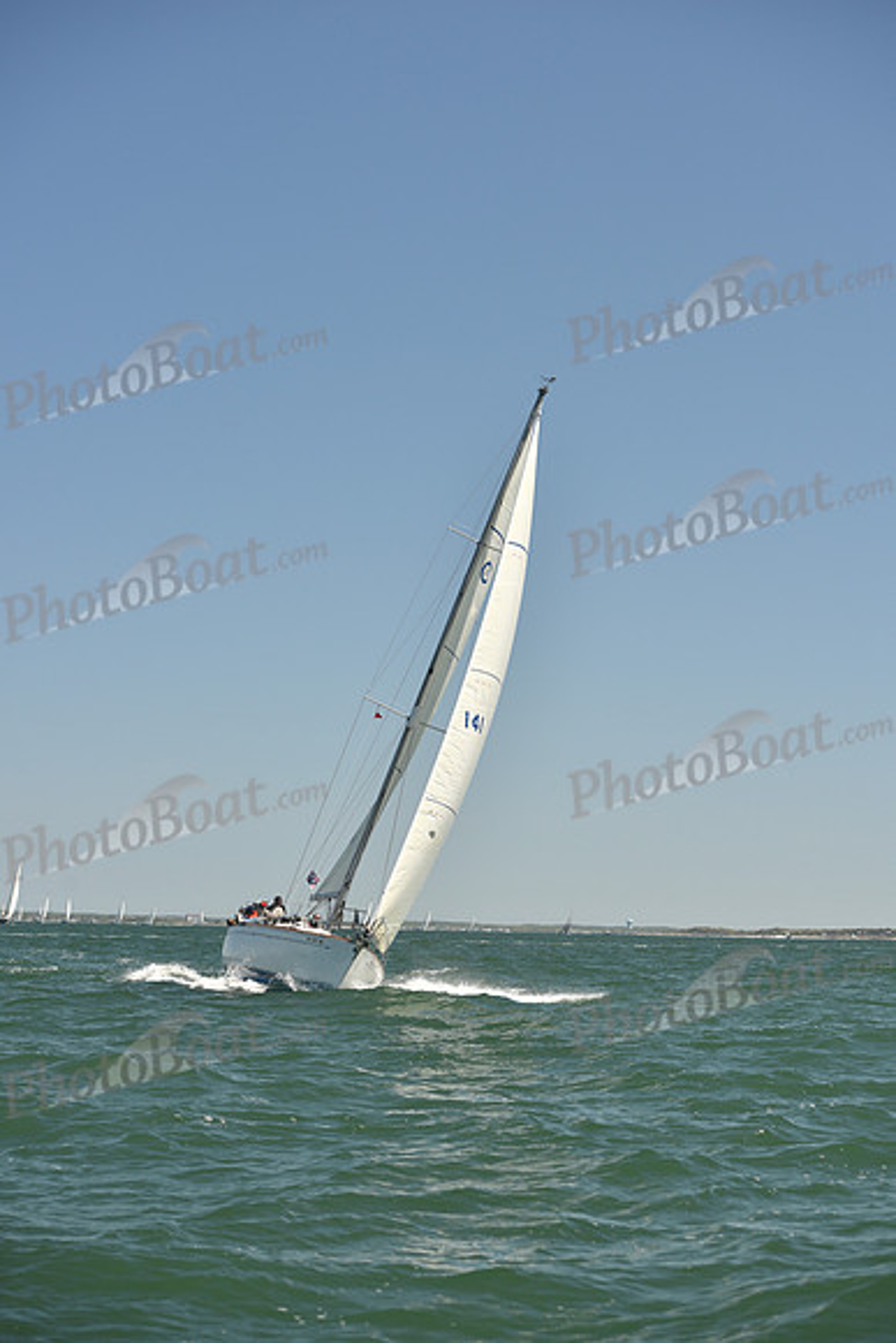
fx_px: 2612
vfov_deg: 28.8
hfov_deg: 19.5
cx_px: 448
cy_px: 672
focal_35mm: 70
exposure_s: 1/800
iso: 250
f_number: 5
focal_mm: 70
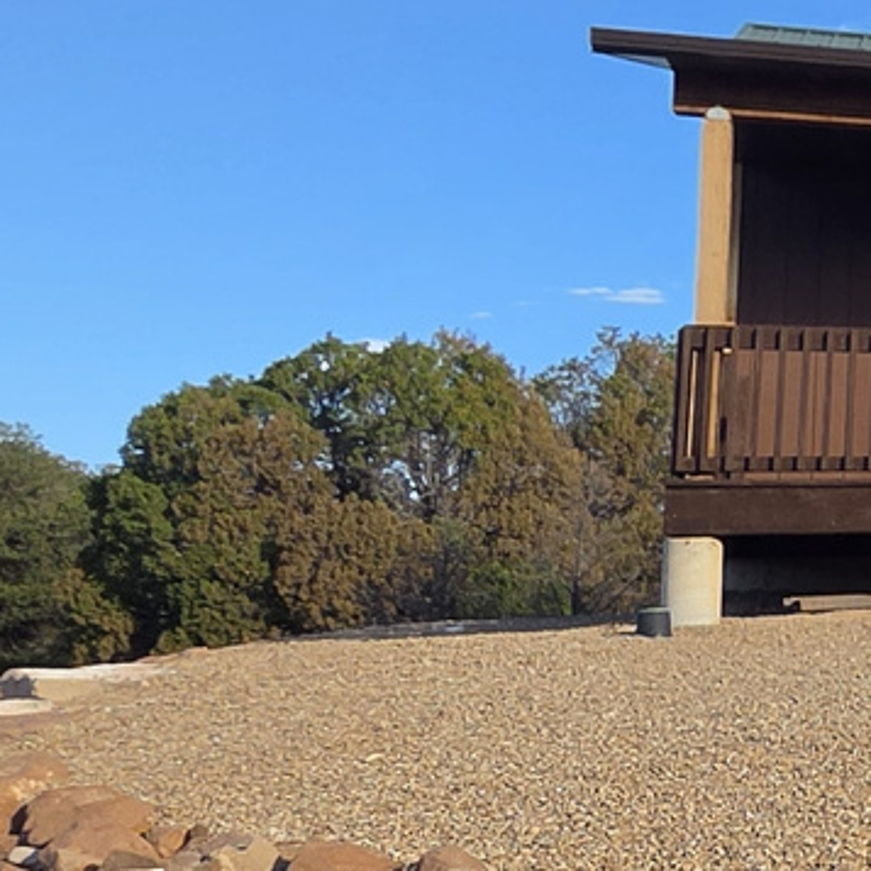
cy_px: 412
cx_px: 1847
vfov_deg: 26.1
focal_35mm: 66
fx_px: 1879
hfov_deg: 17.1
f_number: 2.2
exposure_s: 1/1799
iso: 100
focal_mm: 2.2
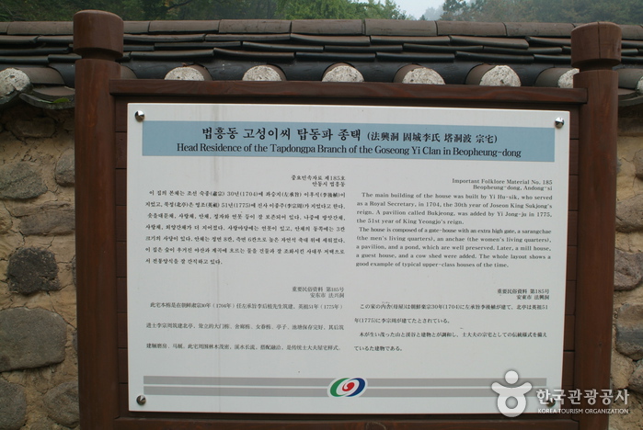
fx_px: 537
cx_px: 322
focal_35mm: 30
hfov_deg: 61.9
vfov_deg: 43.7
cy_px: 215
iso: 200
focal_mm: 20
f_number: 9.5
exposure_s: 1/90
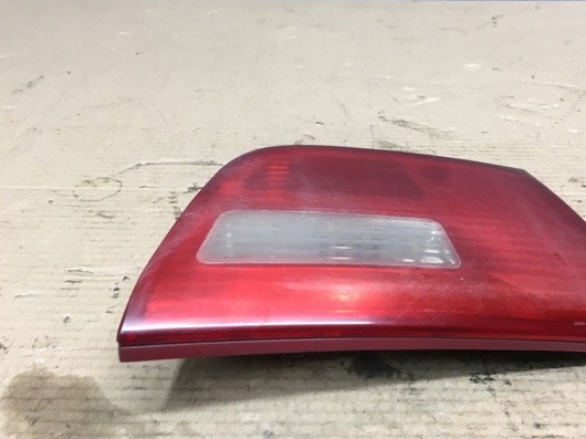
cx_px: 352
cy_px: 192
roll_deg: -0.3
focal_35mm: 35
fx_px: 592
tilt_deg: -33.0
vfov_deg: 40.6
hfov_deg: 52.3
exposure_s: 1/33
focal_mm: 4.15
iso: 80
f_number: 2.2
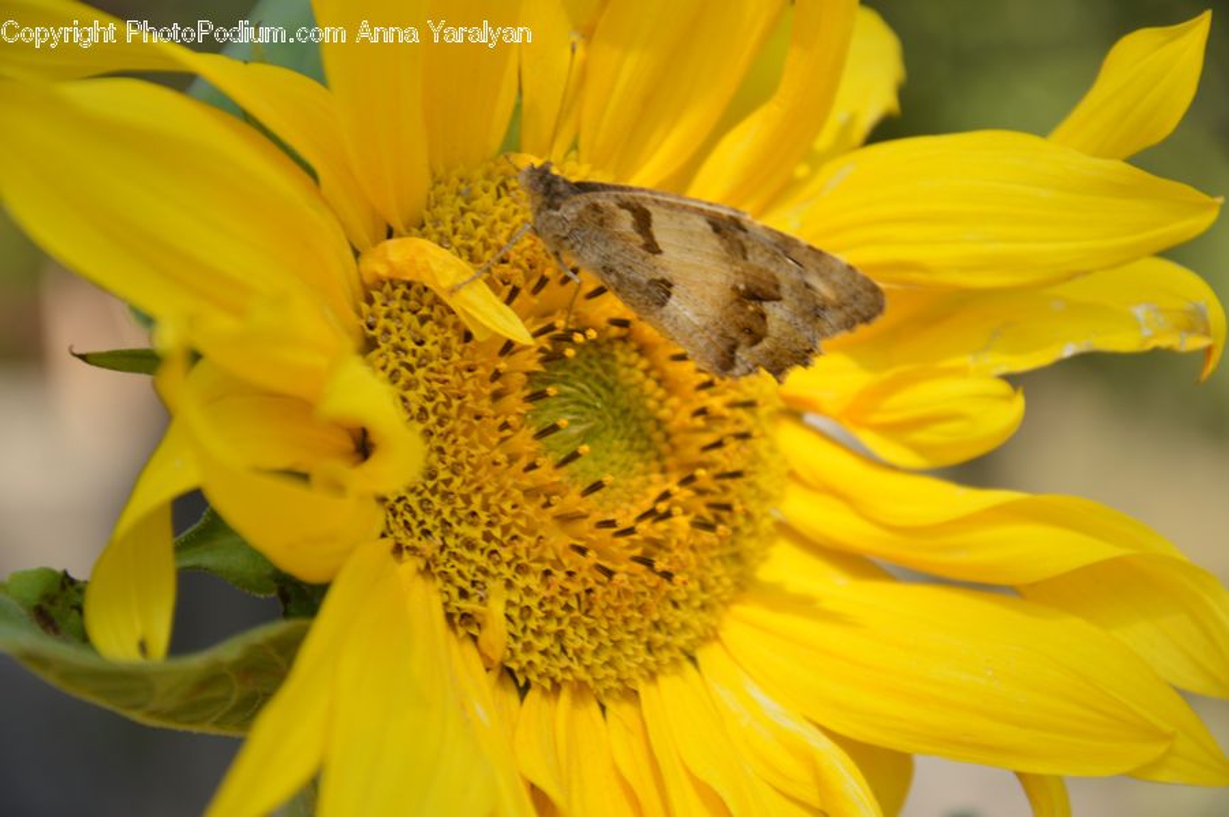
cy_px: 408
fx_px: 5371
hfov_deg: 13.1
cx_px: 614
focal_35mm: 158
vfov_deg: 8.7
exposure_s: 1/160
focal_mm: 105
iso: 100
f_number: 5.6
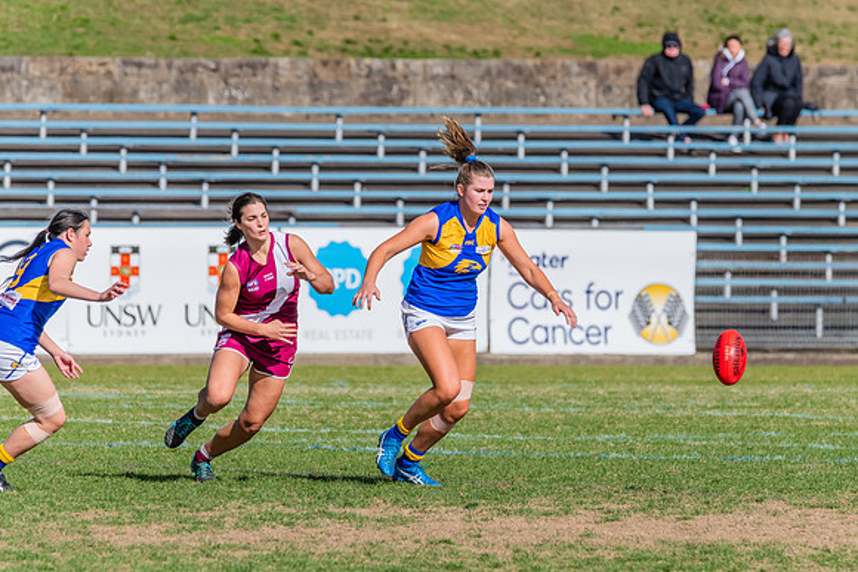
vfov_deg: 2.3
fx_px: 14525
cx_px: 467
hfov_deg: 3.4
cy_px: 305
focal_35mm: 609
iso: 800
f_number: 14
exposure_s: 1/1600
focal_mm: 550
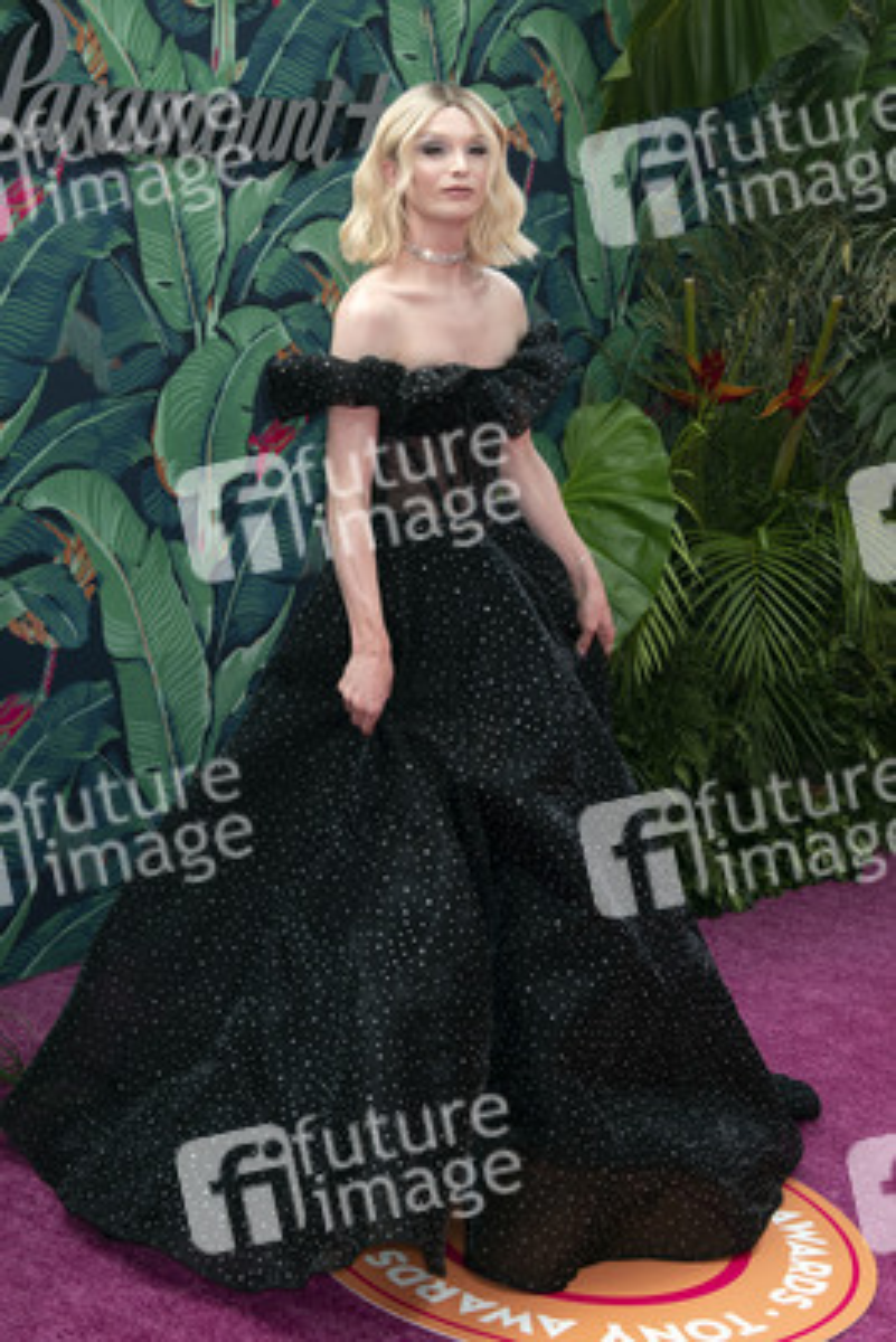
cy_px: 671
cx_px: 448
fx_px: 1865
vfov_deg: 39.6
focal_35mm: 50
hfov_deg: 27.0
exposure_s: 1/200
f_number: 5.6
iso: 400
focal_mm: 50
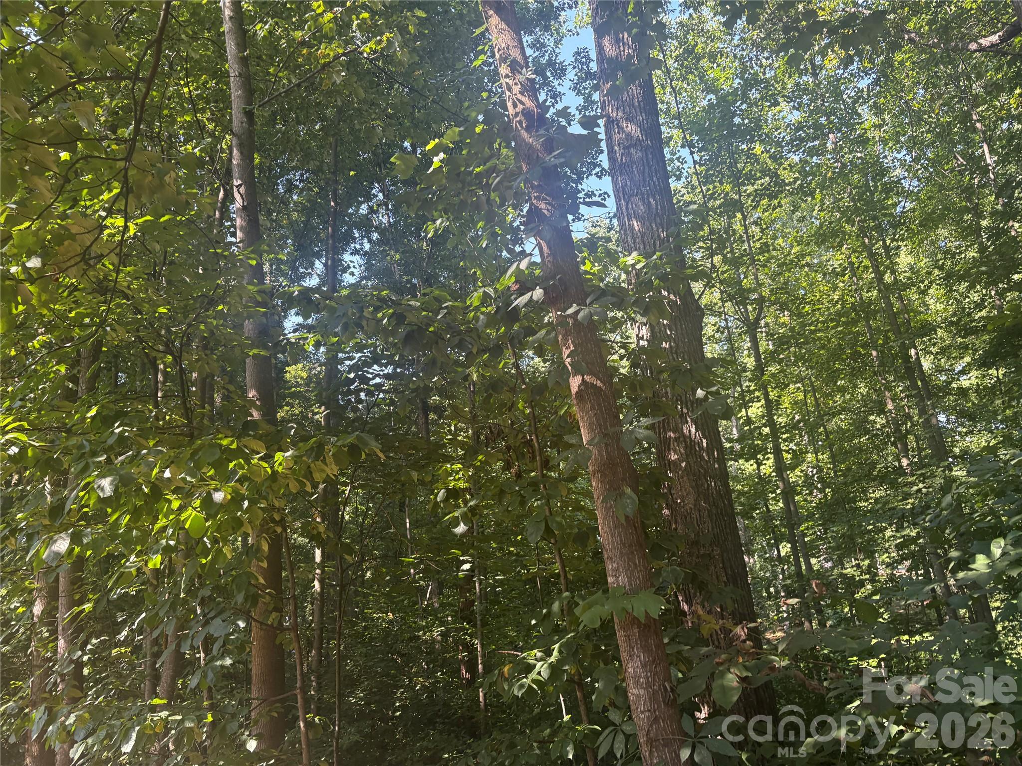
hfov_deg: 67.3
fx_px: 768
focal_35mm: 26
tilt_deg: +17.5
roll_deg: +8.3
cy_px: 383
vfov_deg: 53.1
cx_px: 511
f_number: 1.6
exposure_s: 1/243
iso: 100
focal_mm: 5.96
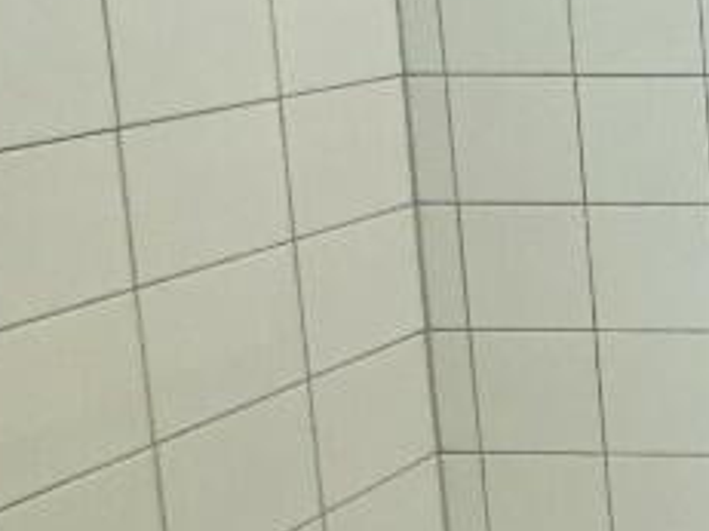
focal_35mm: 62
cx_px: 1525
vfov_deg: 22.7
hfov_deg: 17.5
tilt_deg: -5.6
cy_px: 0
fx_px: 1269
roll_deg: +0.4
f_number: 2.2
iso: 320
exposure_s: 1/50
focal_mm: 2.22
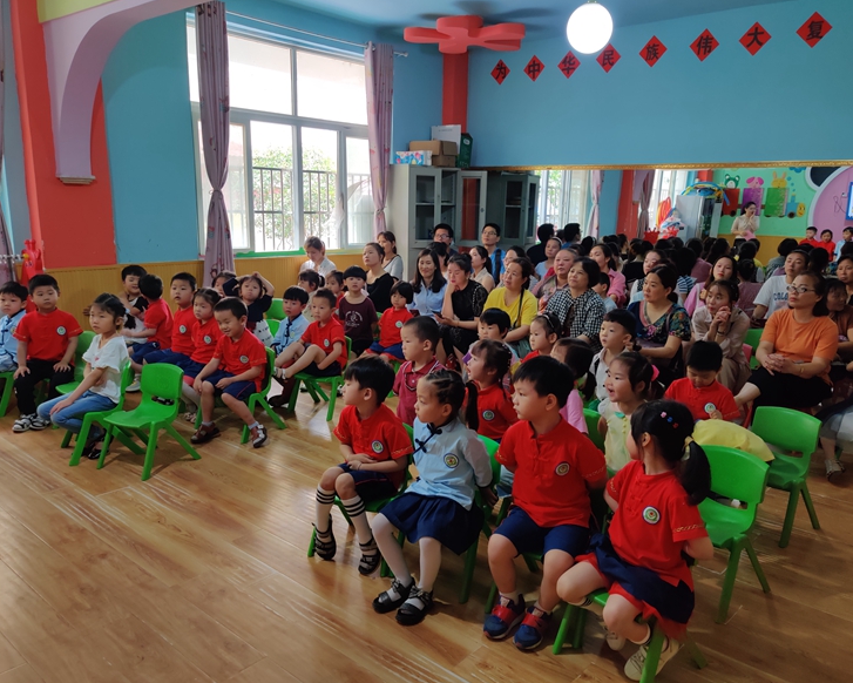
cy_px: 349
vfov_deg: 50.0
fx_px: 732
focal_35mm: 29
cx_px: 452
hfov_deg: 60.4
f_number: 1.65
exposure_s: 1/50
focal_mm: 4.75
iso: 250
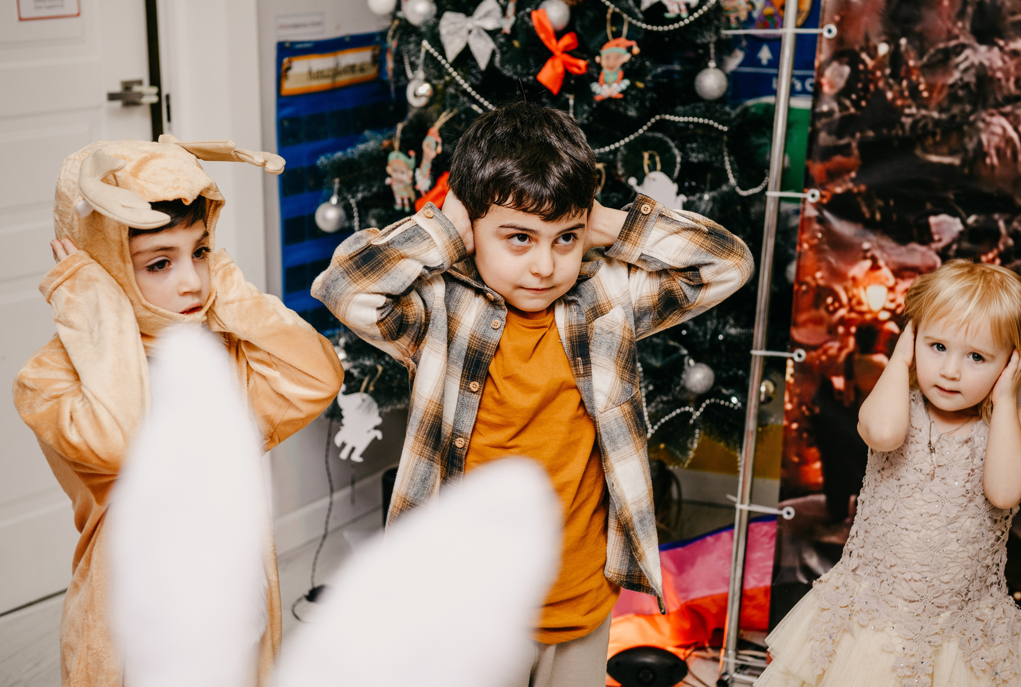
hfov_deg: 28.1
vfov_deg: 19.1
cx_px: 497
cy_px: 338
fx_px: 2039
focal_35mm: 72
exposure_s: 1/160
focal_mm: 70
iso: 250
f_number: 4.5
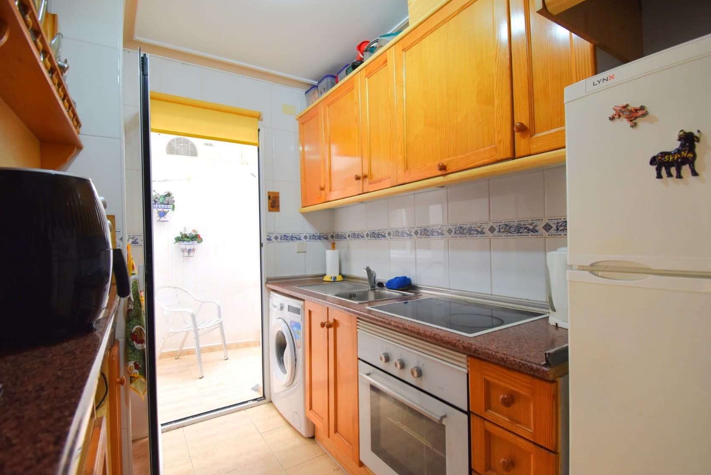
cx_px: 335
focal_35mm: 16
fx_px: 316
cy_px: 244
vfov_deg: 73.8
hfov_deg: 96.6
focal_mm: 10
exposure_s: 1/60
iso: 450
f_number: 4.5
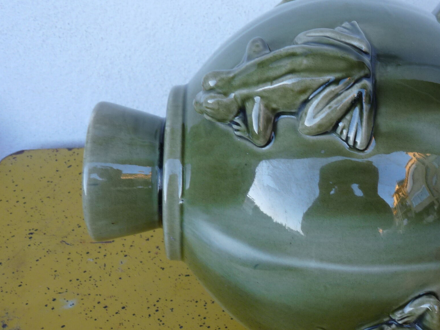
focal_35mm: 45
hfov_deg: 40.0
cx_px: 365
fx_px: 572
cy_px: 147
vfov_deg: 32.2
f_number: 2.8
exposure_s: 1/40
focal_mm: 4.8
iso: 100
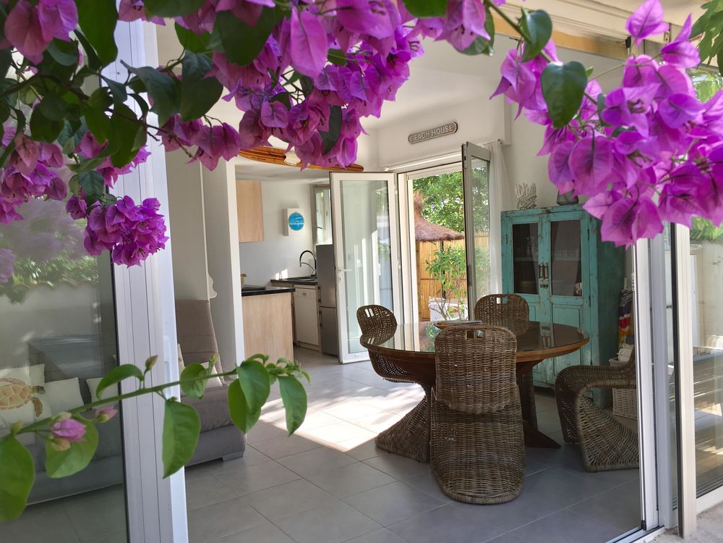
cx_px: 362
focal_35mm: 29
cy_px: 272
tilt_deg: -0.8
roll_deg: +2.2
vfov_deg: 48.2
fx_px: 606
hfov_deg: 61.7
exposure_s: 1/107
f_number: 2.2
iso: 25
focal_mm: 4.15
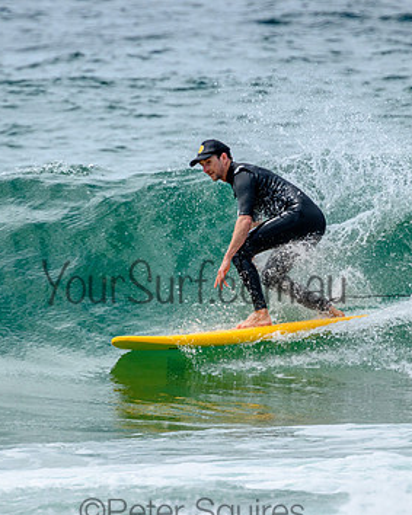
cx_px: 192
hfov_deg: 1.3
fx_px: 18786
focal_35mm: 1232
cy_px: 270
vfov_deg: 1.6
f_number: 11
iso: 1400
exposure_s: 1/2000
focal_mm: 800
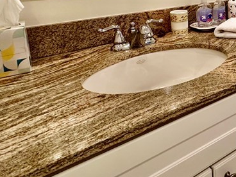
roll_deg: +1.1
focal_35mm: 39
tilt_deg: -7.9
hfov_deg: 39.7
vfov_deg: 33.8
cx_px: 255
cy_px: 3
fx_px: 266
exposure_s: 1/120
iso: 200
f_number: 2.2
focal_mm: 2.22
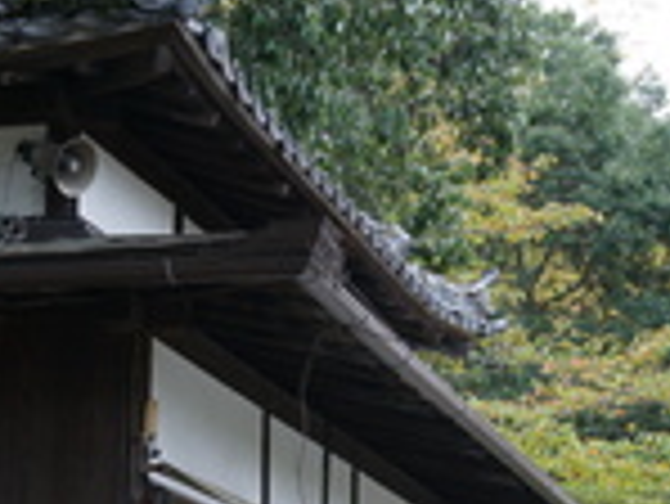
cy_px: 596
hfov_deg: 16.1
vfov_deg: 11.9
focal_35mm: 122
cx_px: 508
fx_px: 2362
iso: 125
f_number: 4
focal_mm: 21
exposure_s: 1/60
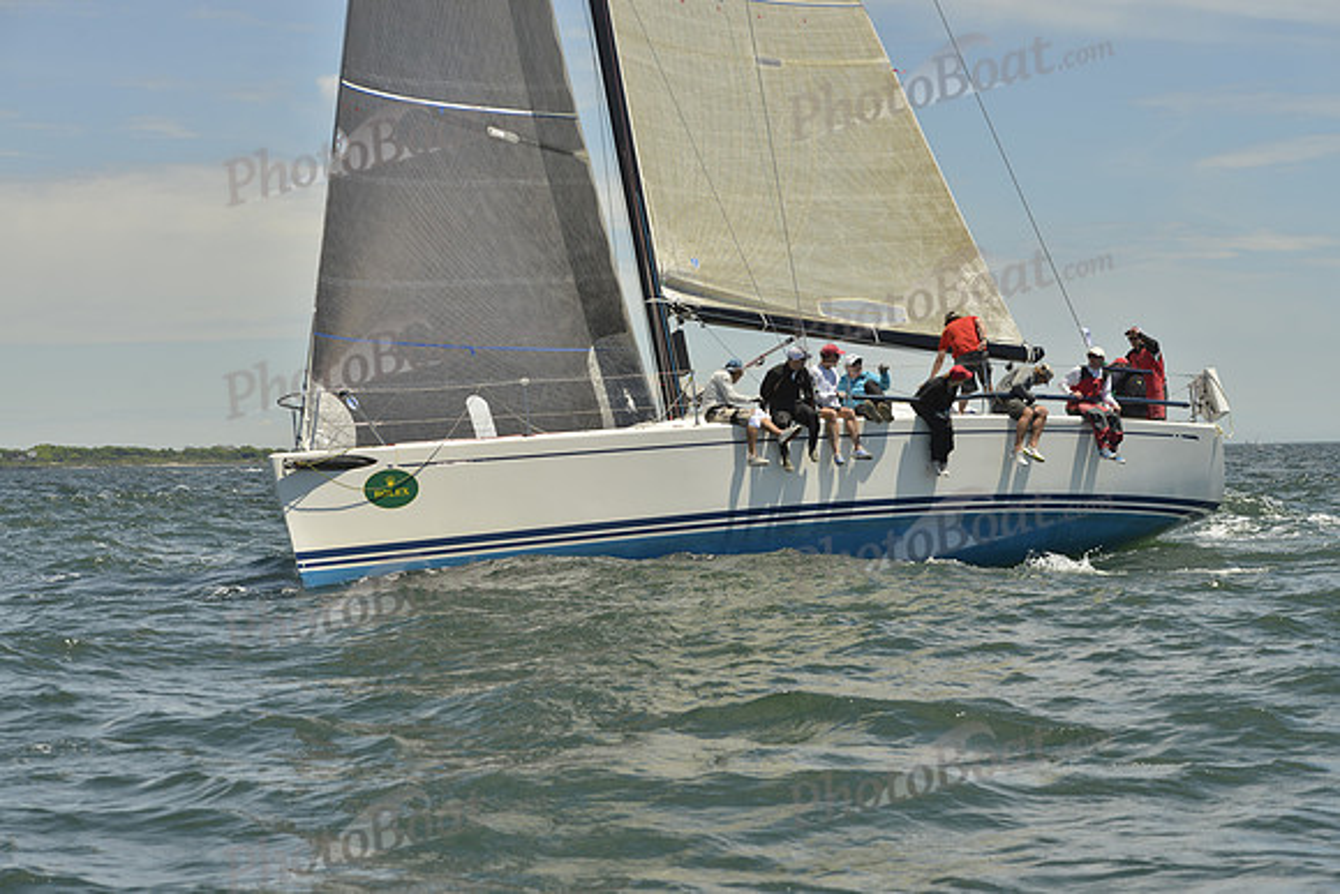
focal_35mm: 95
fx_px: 3537
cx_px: 670
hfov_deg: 21.5
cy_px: 447
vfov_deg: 14.4
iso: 280
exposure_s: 1/1600
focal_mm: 95
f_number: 9
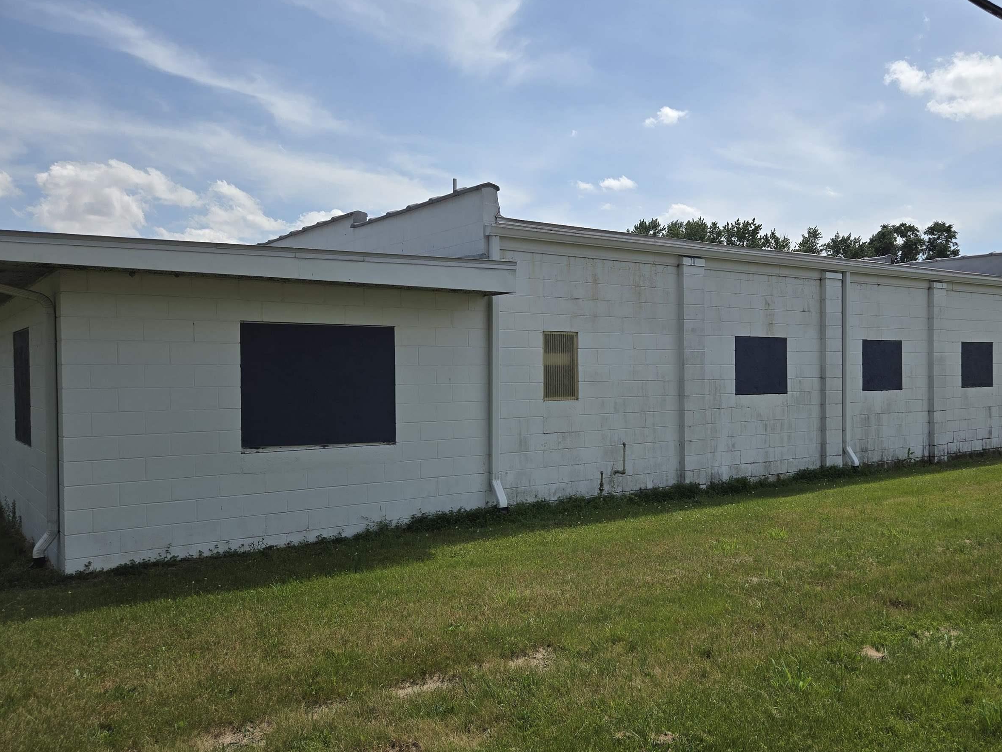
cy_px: 393
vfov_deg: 46.8
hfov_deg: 59.5
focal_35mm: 30
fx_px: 868
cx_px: 598
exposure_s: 1/3363
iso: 25
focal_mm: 5.4
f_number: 1.8
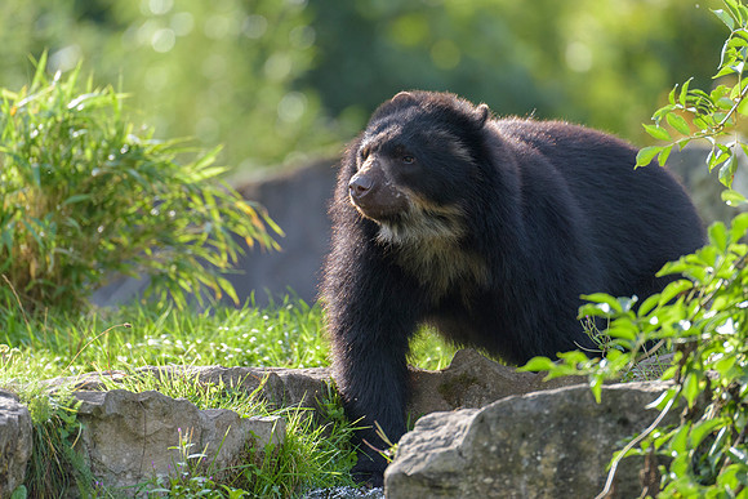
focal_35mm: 502
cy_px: 186
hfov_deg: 4.1
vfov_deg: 2.7
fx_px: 10425
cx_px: 362
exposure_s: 1/800
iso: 1000
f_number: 5.6
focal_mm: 400
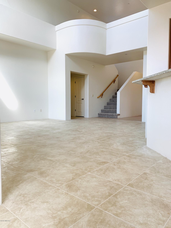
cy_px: 114
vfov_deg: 67.3
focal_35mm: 26
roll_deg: -0.6
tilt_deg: -2.9
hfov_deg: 53.1
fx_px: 171
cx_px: 86
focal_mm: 4.25
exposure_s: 1/120
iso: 64
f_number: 1.8
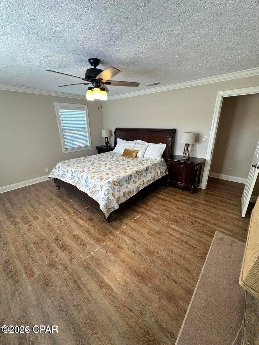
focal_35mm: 14
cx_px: 130
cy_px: 172
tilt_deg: -19.2
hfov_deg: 85.7
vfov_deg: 102.1
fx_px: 140
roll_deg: +0.6
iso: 125
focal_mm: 2.22
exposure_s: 1/120
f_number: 2.2
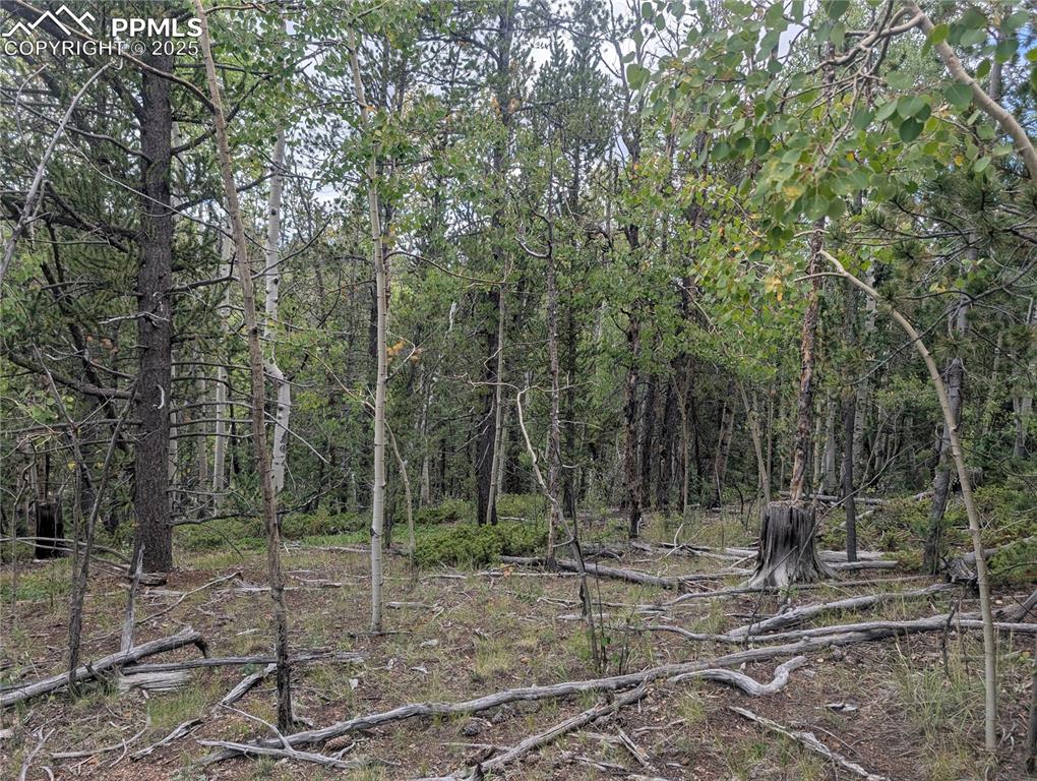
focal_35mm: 24
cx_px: 518
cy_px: 390
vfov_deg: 56.9
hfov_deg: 71.5
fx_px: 720
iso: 20
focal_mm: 6.9
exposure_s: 1/351
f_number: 1.68
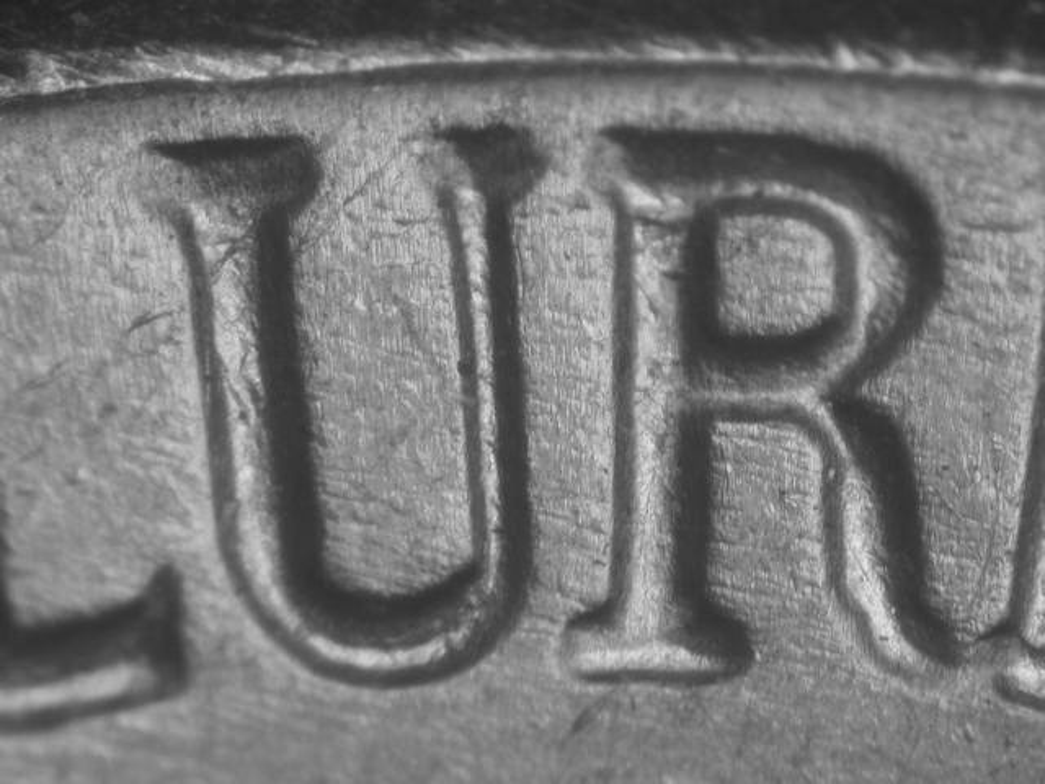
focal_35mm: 150
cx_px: 522
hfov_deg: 13.2
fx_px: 4528
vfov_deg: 9.9
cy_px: 392
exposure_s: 1/9.8
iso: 100
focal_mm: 31.1
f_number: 5
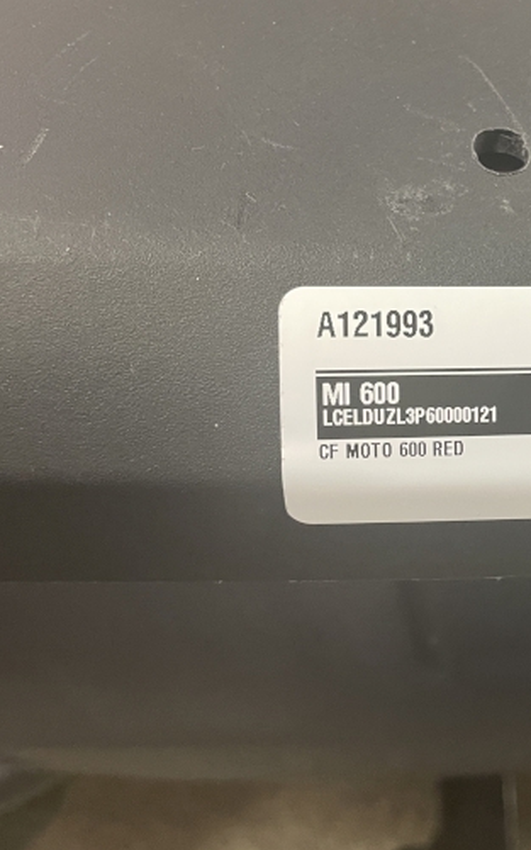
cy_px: 373
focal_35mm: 44
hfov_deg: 26.9
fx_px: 1019
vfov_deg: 45.2
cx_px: 580
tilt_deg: -54.2
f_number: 1.6
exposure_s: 1/60
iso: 320
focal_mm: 4.2
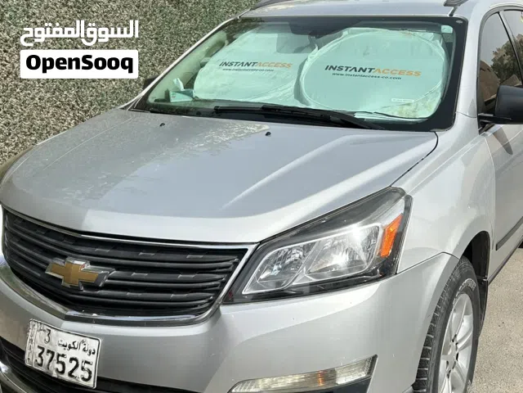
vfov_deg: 53.1
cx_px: 262
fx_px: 393
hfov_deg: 67.3
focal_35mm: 26
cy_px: 196
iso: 50
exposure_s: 1/3704
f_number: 1.5
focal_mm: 5.7
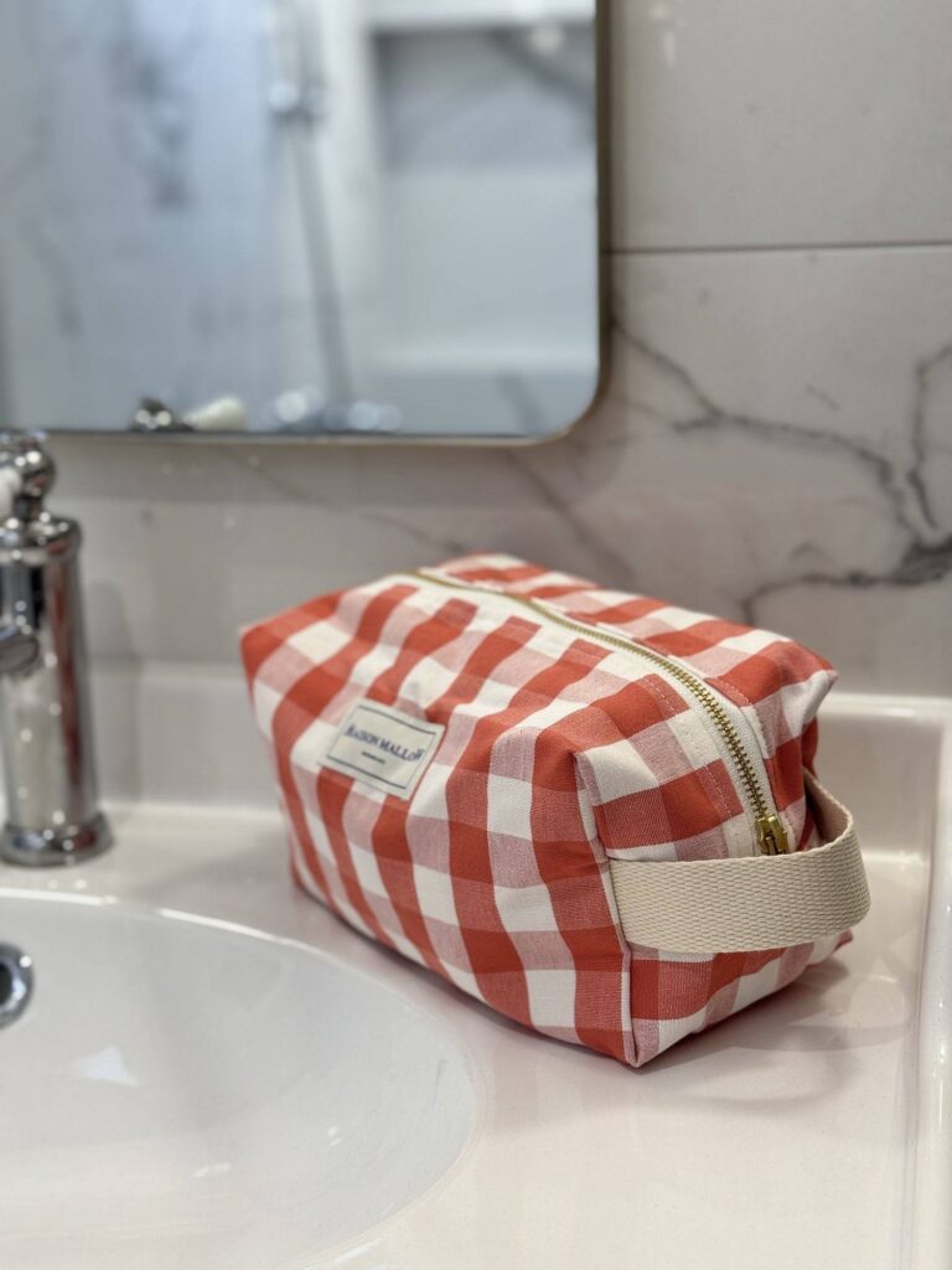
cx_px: 476
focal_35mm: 48
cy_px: 635
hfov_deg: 30.3
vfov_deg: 39.7
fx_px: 1760
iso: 100
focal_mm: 6.76
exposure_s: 1/100
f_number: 1.78
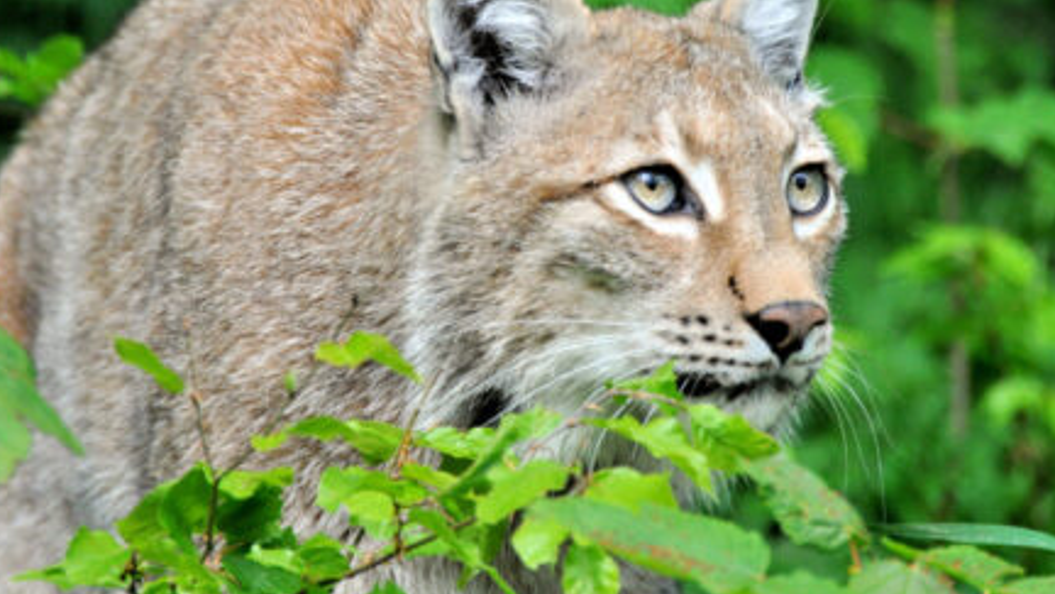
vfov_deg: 2.2
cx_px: 536
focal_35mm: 545
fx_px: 15246
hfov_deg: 4.0
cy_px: 114
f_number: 5.6
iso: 900
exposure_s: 1/500
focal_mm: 240
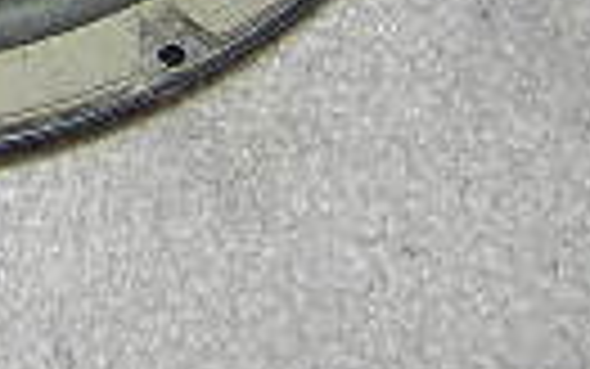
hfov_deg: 10.9
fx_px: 3008
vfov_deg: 6.8
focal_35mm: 187
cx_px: -207
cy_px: -360
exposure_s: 1/60.1
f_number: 2.6
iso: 100
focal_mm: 4.7
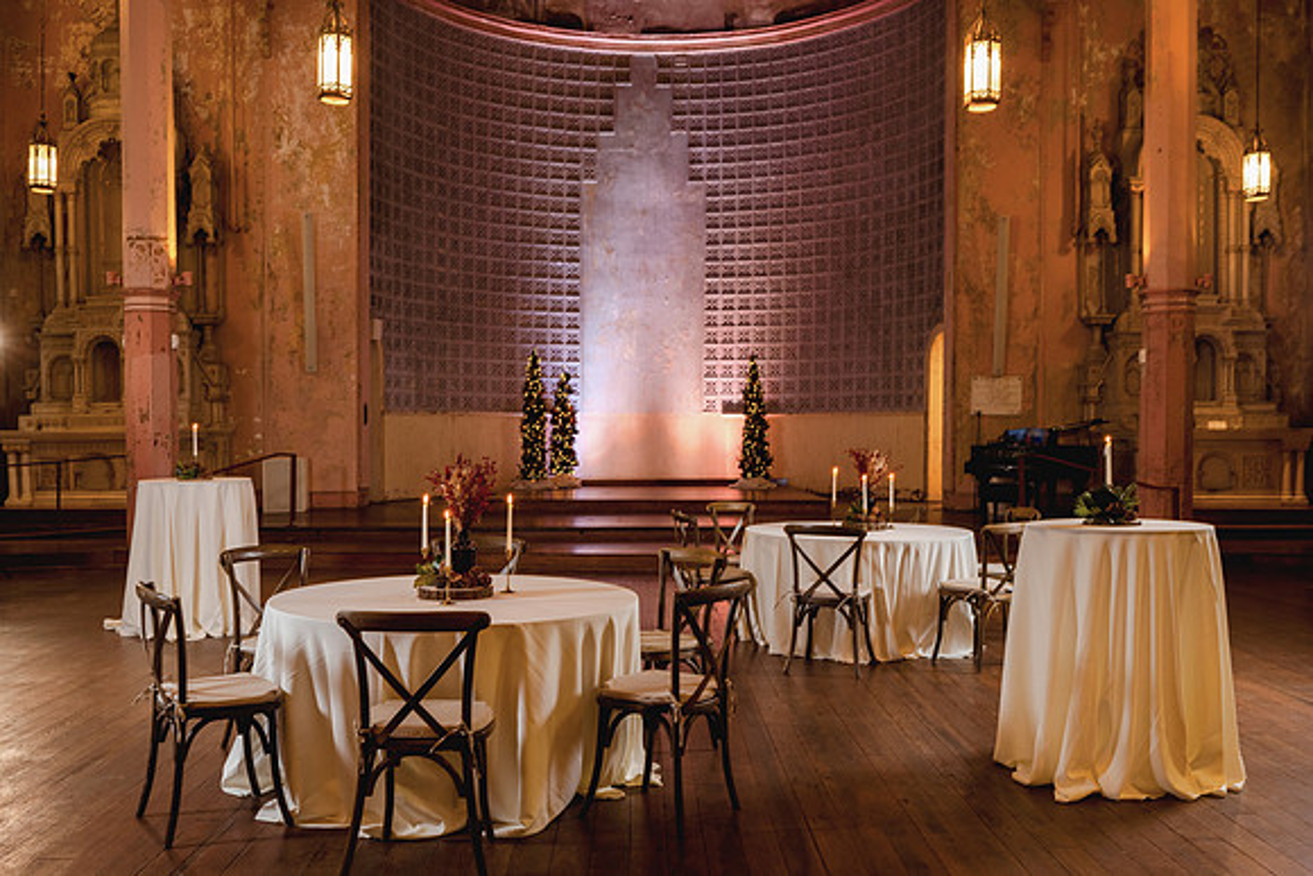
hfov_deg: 53.0
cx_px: 637
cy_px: 438
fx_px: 1316
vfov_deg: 36.8
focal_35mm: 36
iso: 400
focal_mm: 35
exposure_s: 1/25
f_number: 5.6
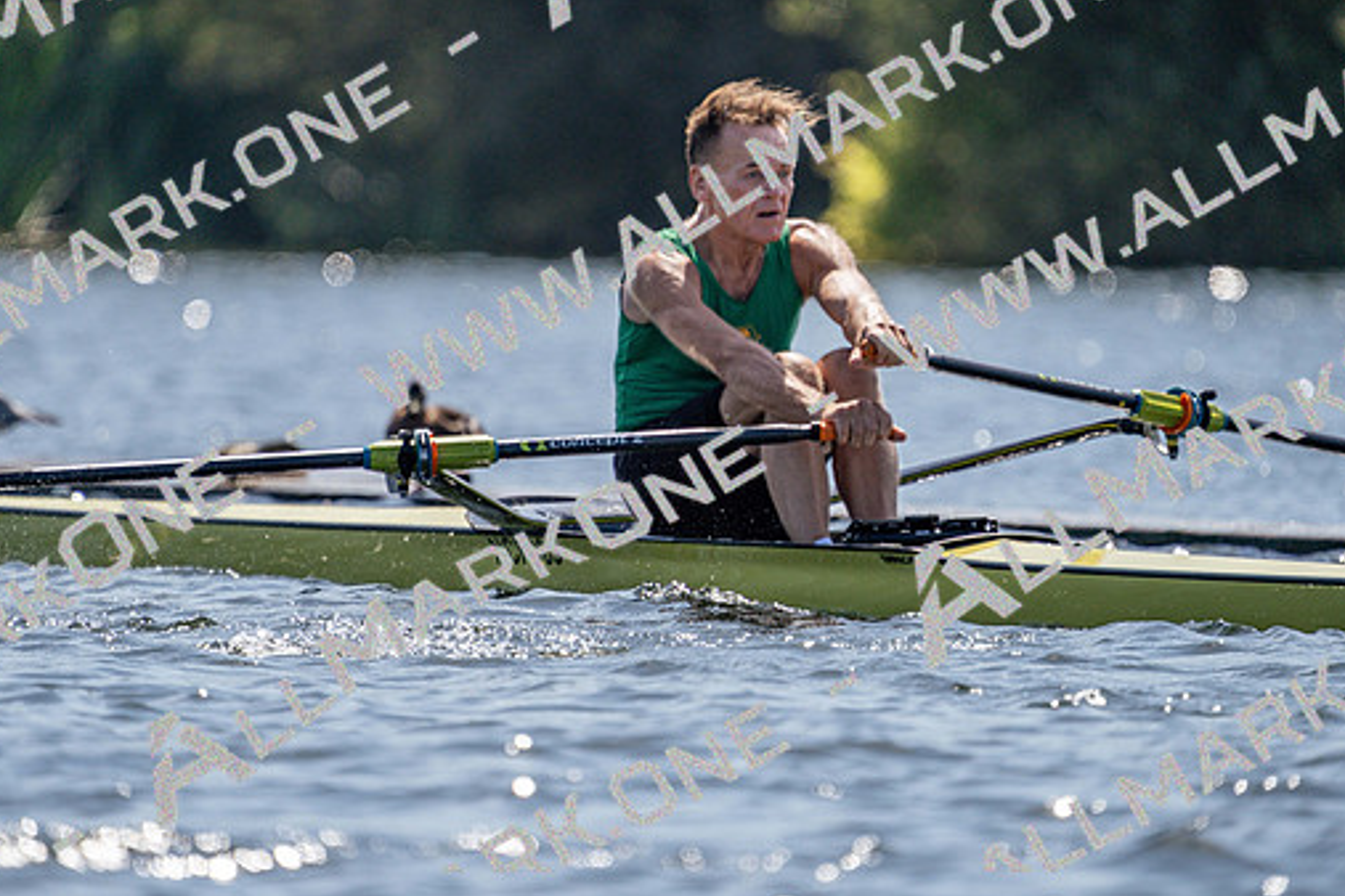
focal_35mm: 686
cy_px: 418
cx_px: 687
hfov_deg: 3.0
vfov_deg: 2.0
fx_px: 25628
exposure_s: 1/2000
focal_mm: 600
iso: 250
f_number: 6.3
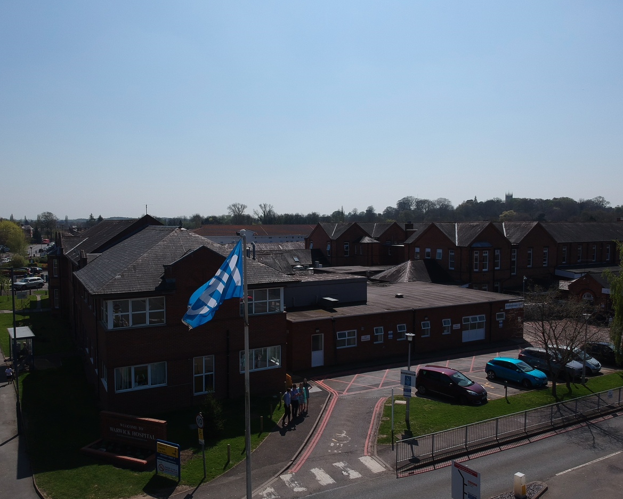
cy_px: 256
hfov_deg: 64.1
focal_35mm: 27
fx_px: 498
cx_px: 315
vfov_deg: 53.2
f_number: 2.6
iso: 100
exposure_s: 1/2500
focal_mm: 4.49
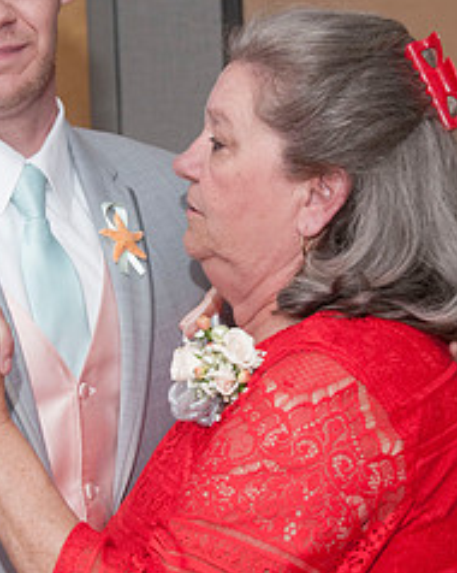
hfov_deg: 11.6
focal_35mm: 133
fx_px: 2251
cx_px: 208
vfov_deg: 14.5
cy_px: 267
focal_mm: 50
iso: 800
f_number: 5.6
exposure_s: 1/60
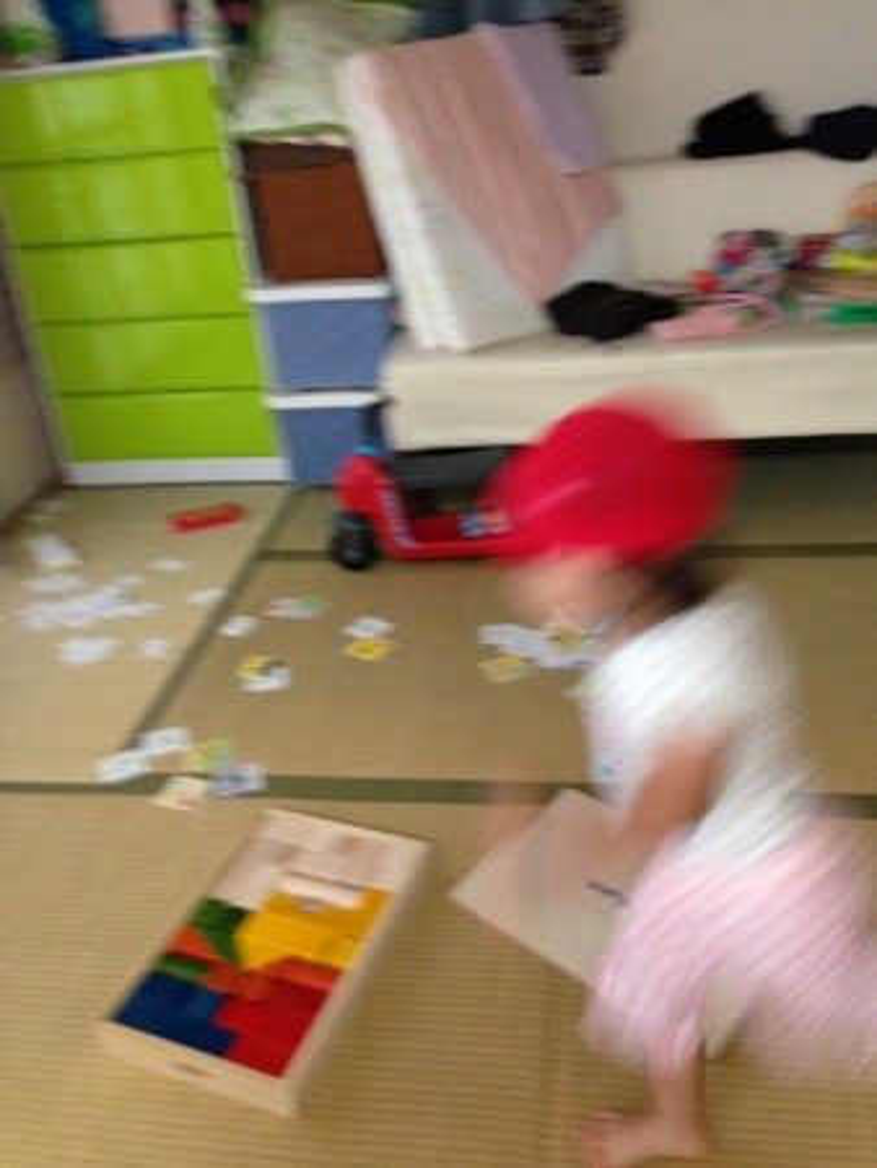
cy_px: 584
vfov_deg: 55.3
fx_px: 1114
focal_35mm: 33
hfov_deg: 43.0
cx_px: 438
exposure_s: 1/17
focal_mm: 4.13
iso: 400
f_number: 2.4
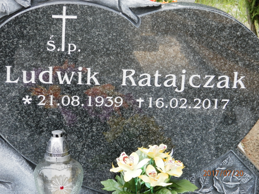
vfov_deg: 14.0
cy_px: 97
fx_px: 793
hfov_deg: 18.5
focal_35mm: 106
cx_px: 130
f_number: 4.5
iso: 200
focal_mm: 19
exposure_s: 1/80
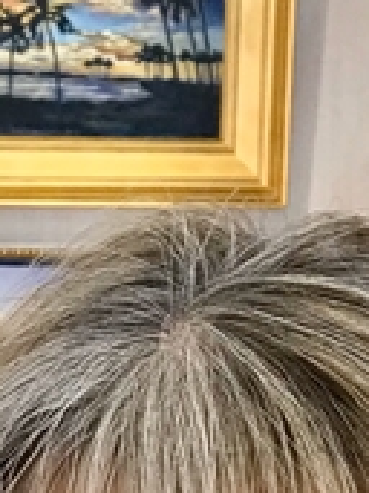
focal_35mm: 150
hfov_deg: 9.8
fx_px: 2135
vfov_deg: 12.9
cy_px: 568
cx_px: -22
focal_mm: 2.87
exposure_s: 1/40
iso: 25
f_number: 2.2
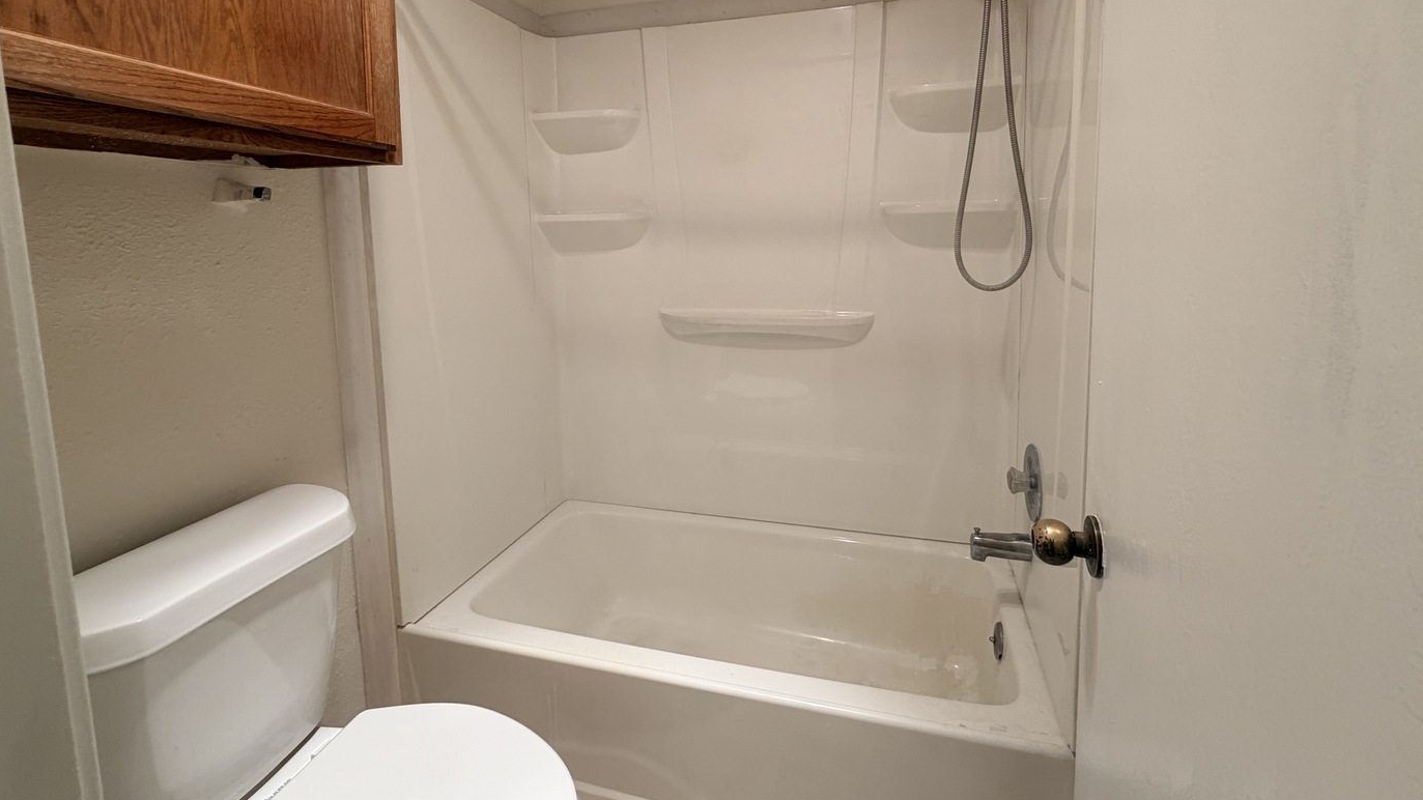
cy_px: 284
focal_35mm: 16
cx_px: 744
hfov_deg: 99.3
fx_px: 604
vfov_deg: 65.7
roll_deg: +1.5
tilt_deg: -5.8
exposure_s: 1/120
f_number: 2.2
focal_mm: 2.22
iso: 160
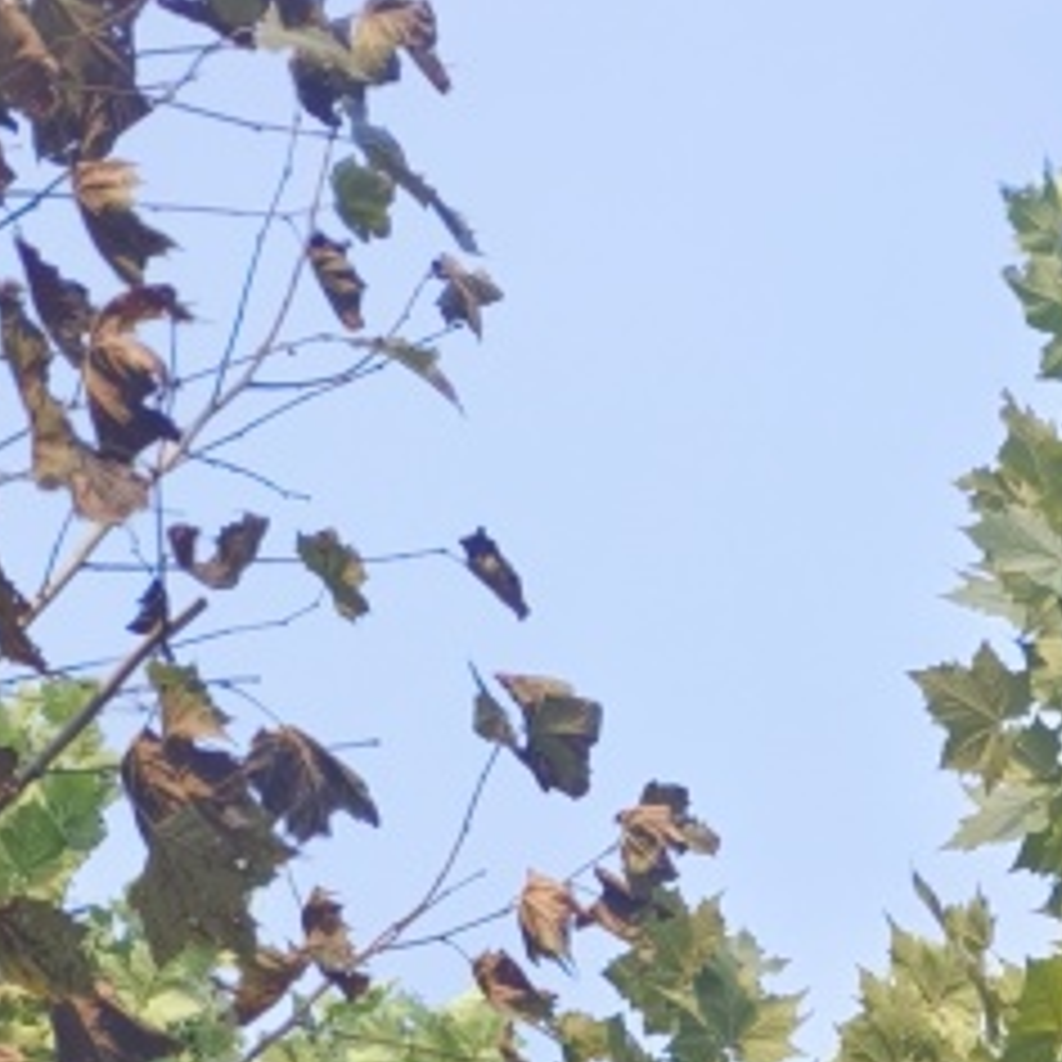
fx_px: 3193
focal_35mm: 92
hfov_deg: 16.7
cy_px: 2234
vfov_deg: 14.8
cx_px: 1701
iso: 100
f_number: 1.75
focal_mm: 5.5
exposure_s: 1/172
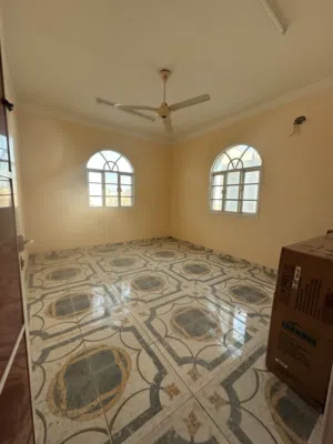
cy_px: 222
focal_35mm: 14
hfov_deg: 85.7
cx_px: 166
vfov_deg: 102.1
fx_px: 180
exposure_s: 1/99
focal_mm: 2.22
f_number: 2.2
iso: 250
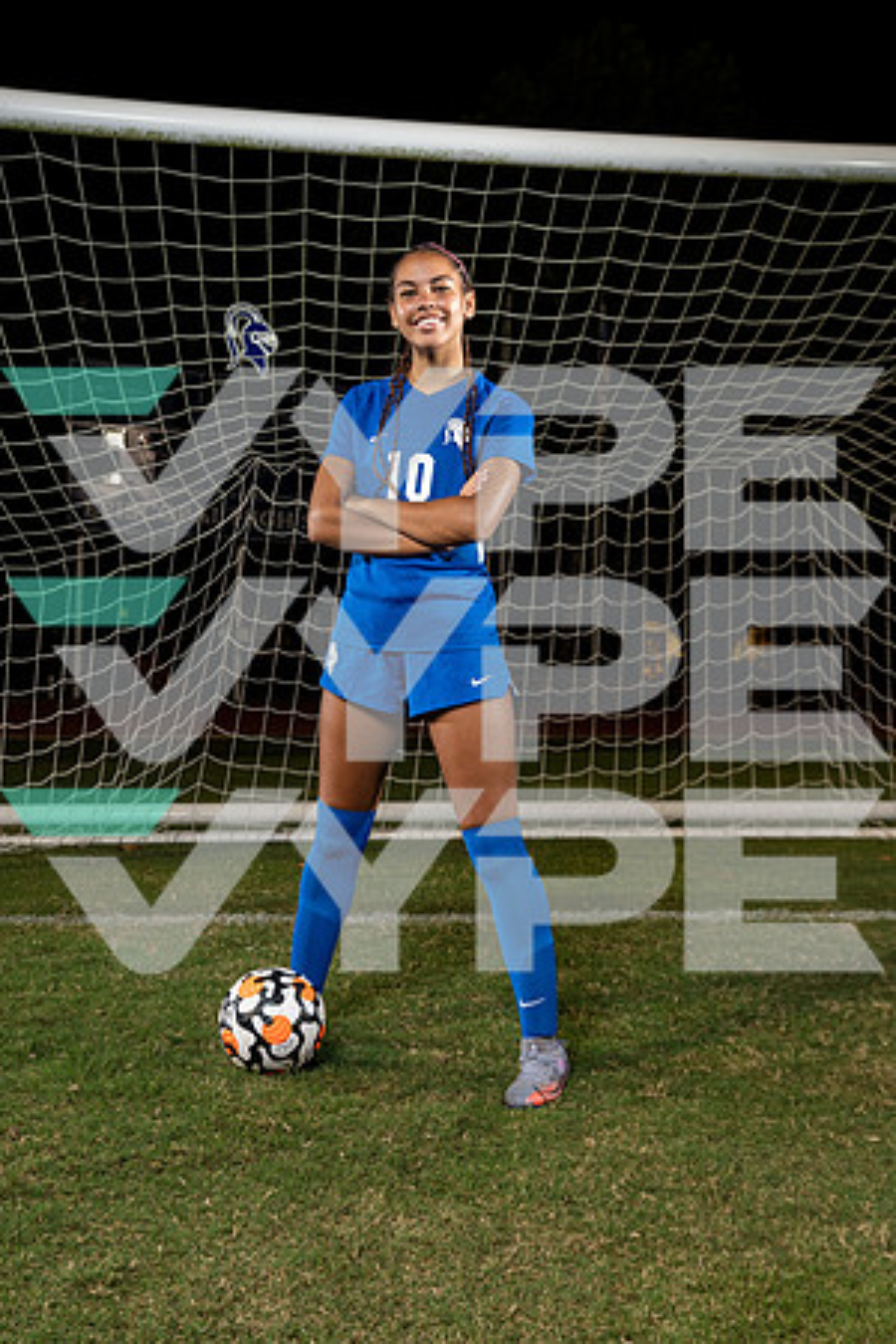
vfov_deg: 47.4
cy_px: 672
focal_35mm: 41
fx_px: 1531
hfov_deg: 32.6
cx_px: 448
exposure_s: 1/125
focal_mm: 41
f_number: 4
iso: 500
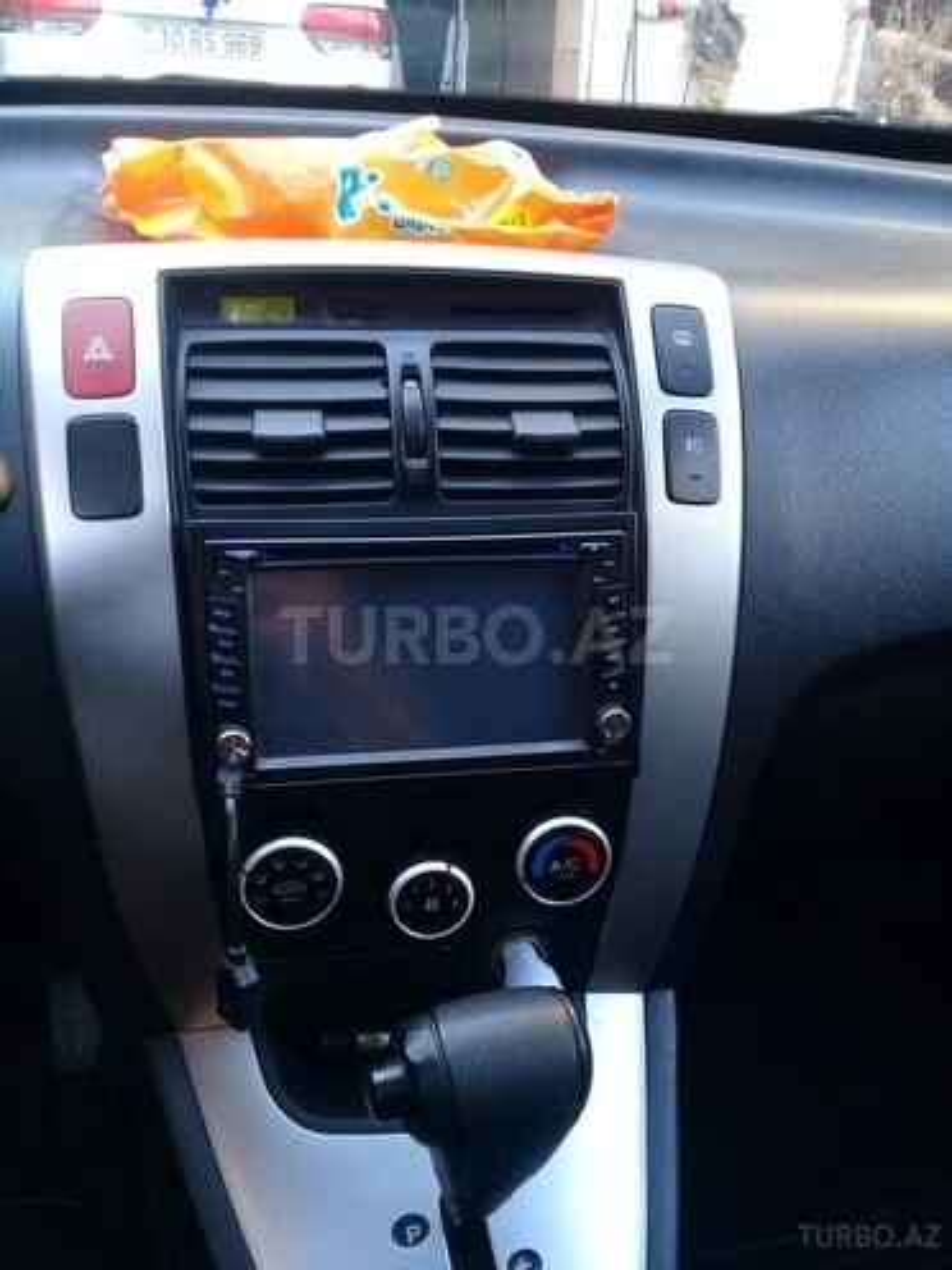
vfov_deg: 58.4
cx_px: 476
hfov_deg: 45.4
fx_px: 1137
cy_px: 635
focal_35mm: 31
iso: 125
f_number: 2.2
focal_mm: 3.3
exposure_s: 1/33
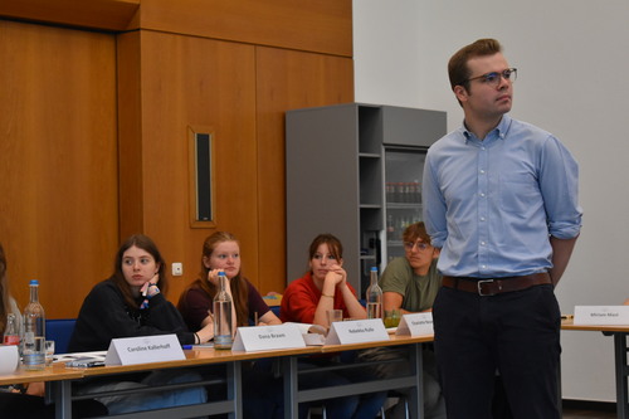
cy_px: 210
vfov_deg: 18.2
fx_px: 1310
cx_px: 314
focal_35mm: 75
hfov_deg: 27.0
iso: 1800
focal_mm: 50
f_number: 5.6
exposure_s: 1/60
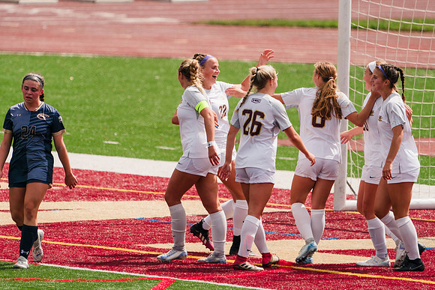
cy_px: 124
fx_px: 8425
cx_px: 182
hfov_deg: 3.0
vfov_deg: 2.0
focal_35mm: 697
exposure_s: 1/1600
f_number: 6.3
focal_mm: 600
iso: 250
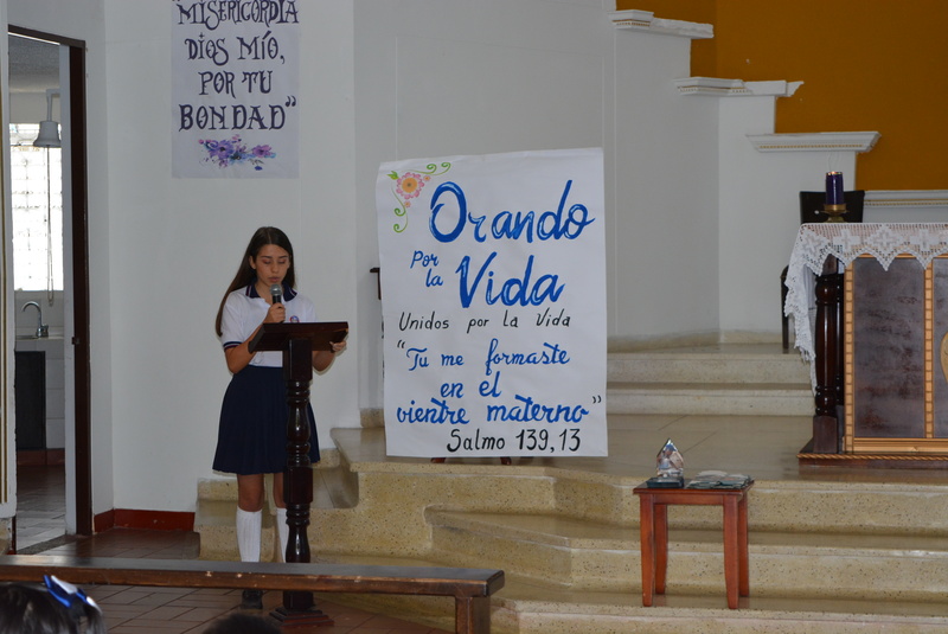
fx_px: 2174
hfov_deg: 24.6
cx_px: 474
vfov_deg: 16.6
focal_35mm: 82
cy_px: 317
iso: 1000
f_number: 5.6
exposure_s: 1/60
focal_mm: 55
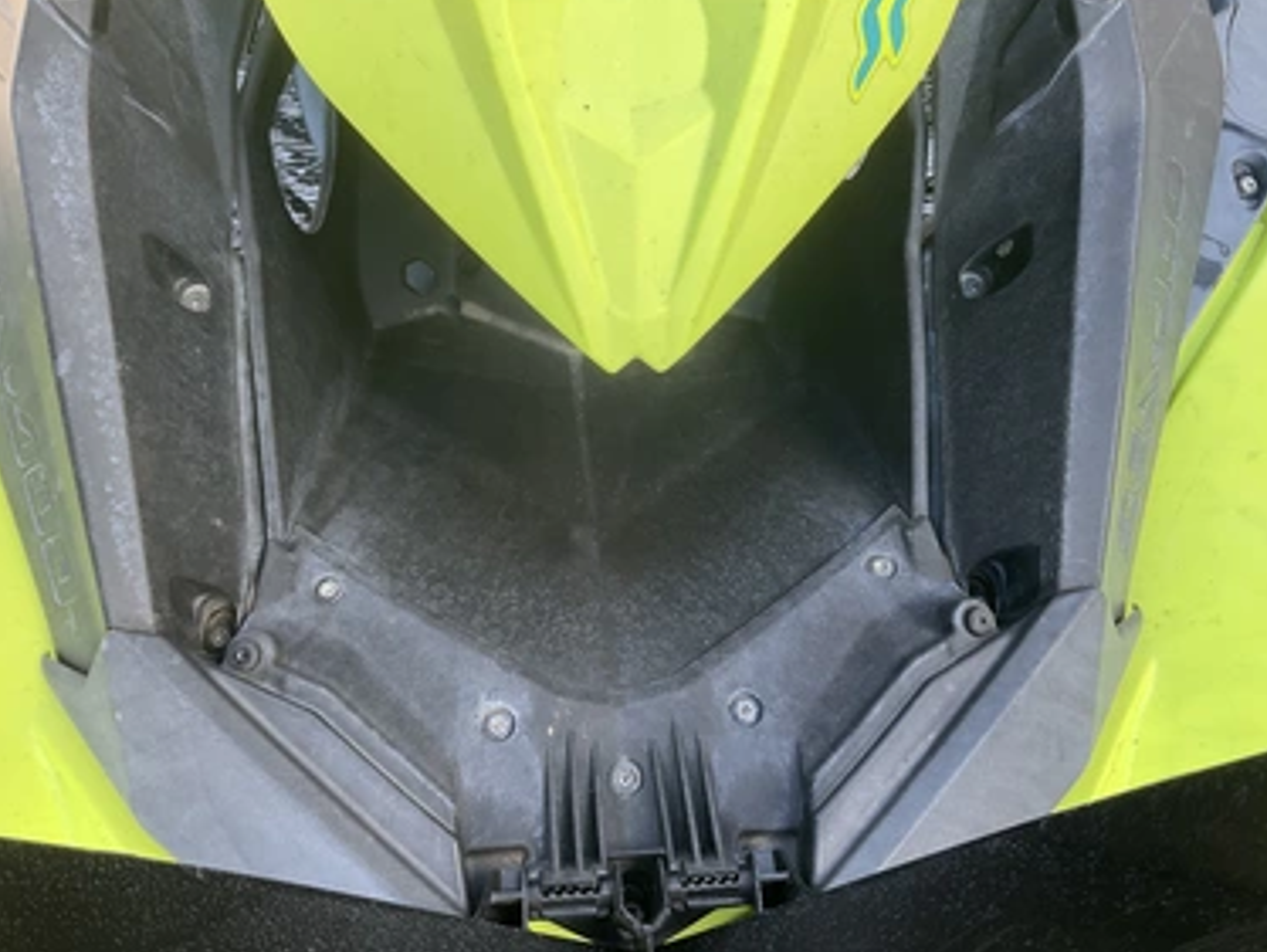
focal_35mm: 31
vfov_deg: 45.5
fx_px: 1135
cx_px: 617
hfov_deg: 58.3
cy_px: 457
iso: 20
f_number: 1.8
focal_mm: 3
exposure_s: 1/139
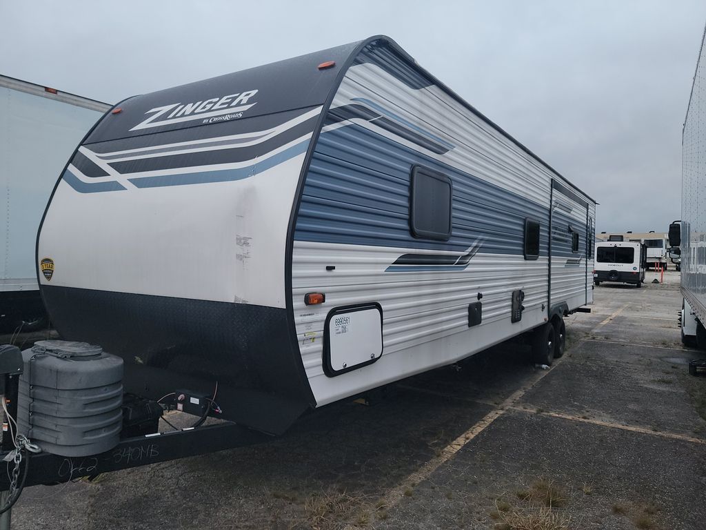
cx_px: 353
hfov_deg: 71.6
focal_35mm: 24
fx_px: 489
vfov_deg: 56.8
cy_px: 265
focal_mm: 6.7
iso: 139
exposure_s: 1/59
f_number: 1.8
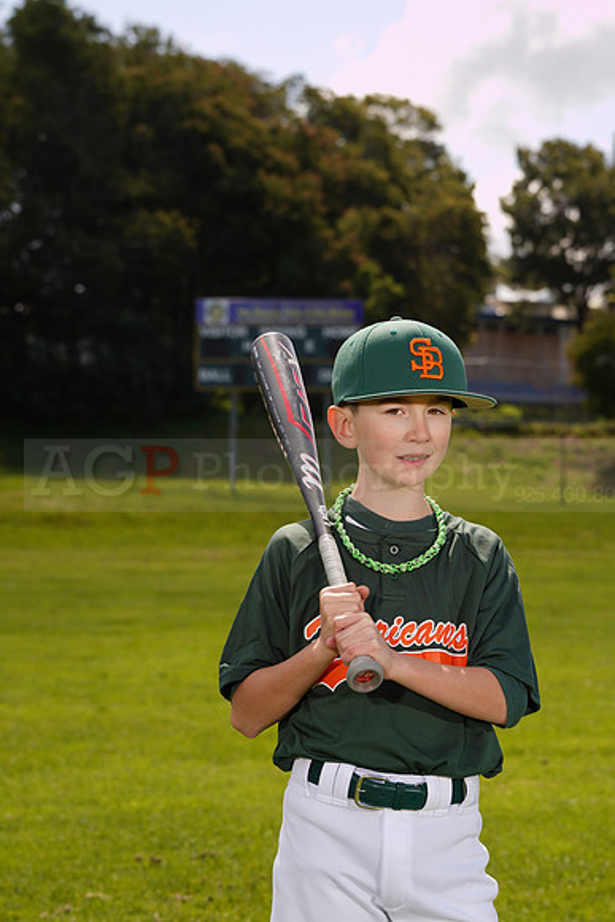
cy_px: 461
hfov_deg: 13.7
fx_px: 2561
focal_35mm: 100
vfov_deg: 20.4
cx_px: 308
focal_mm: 100
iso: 80
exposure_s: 1/160
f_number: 9
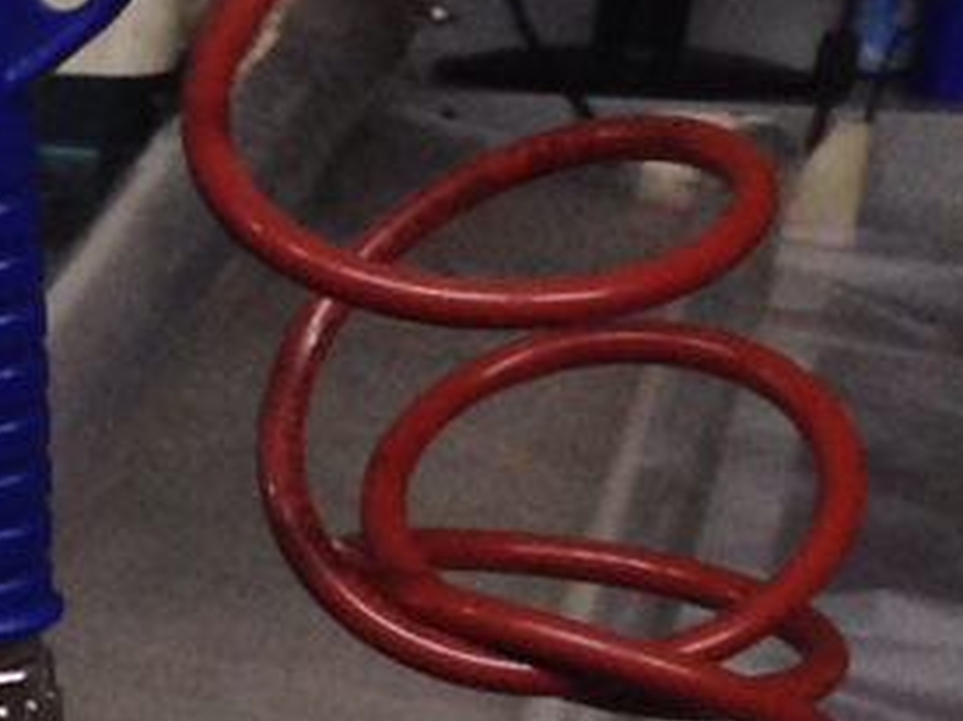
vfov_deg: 7.1
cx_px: -1877
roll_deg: +3.8
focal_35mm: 196
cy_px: 1774
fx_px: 5450
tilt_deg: -25.7
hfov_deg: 8.5
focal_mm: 4.12
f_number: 2.4
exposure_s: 1/20
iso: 100
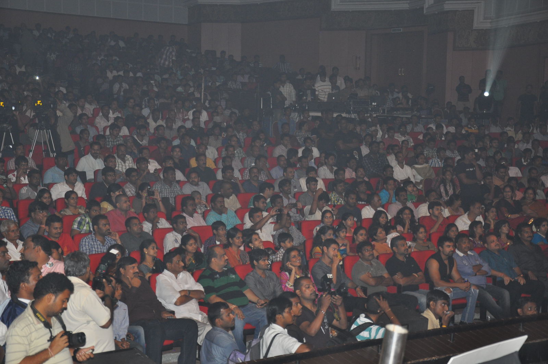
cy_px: 182
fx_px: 1095
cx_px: 274
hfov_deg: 28.1
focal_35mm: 72
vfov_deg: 18.9
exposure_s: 1/80
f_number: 5.6
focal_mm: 48
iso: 640
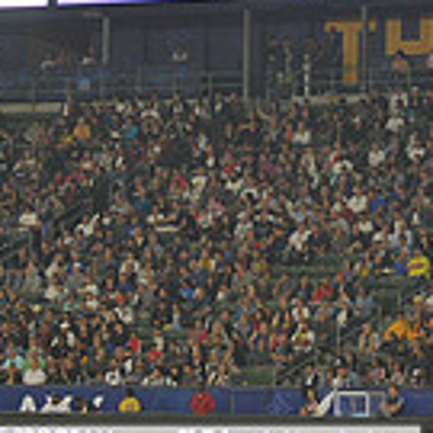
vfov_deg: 5.1
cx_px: 192
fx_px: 4897
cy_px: -13
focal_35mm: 346
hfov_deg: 5.1
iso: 1250
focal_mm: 95
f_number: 2.8
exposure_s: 1/800
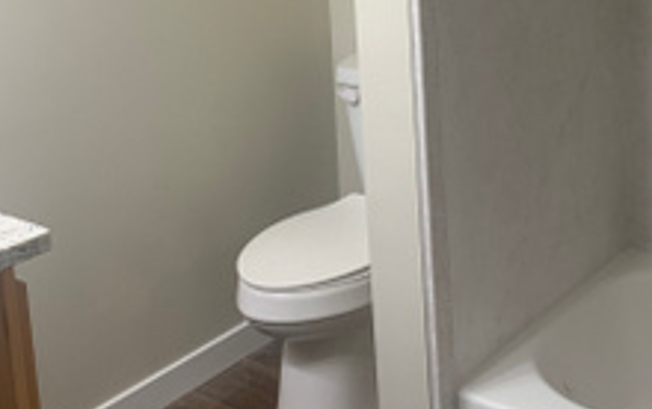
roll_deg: +3.0
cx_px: 418
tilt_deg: -6.3
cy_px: -24
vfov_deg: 20.8
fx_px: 1067
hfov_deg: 33.8
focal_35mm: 60
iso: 80
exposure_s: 1/120
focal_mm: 4.25
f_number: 1.8
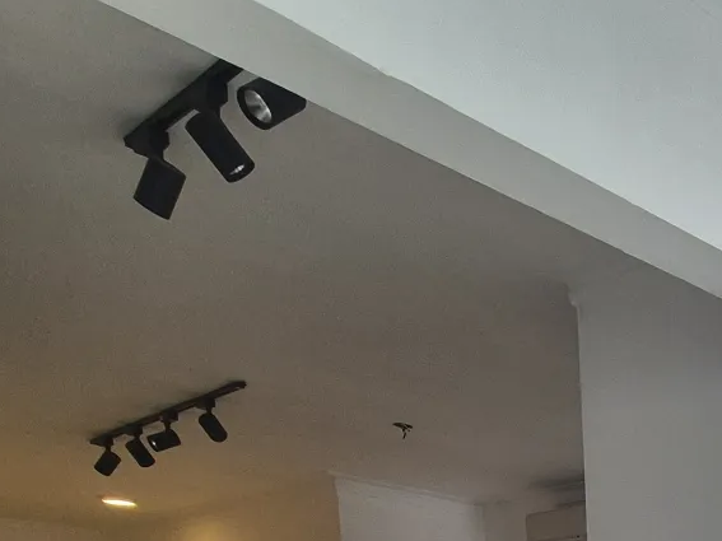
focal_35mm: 44
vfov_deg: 23.2
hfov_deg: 33.3
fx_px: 918
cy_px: 896
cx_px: 907
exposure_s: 1/120
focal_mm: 2.2
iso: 80
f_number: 2.2
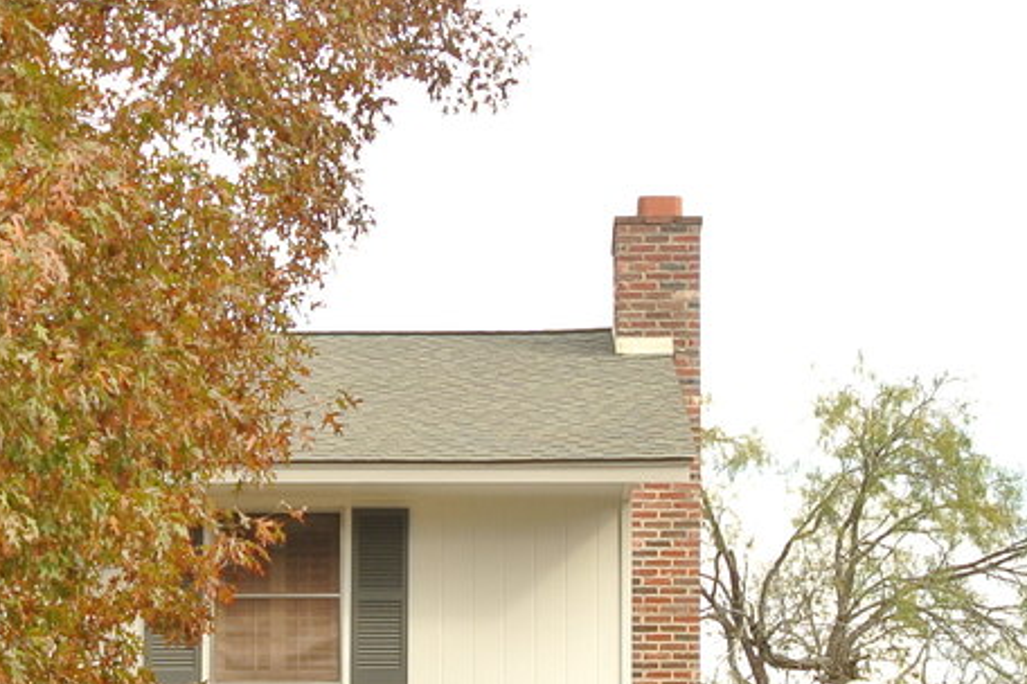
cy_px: 842
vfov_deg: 9.8
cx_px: 438
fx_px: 3937
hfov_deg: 14.9
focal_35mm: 138
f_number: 6.3
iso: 100
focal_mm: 14.5
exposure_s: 1/60
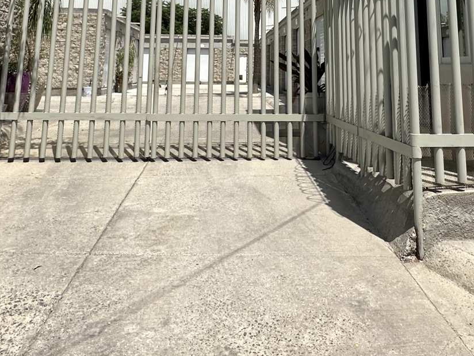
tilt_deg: +10.8
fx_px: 466
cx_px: 267
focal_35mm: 34
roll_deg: -0.7
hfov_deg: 53.8
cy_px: -17
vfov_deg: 36.6
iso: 50
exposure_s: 1/3731
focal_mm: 2.22
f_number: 2.2
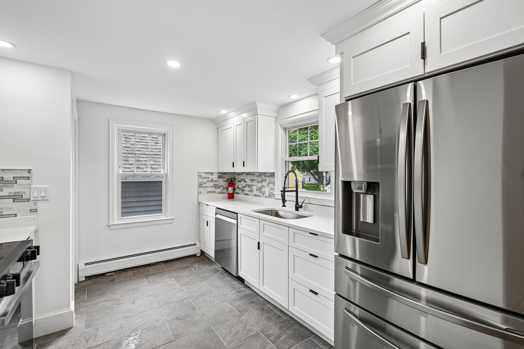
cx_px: 262
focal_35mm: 16
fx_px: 233
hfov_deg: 96.7
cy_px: 174
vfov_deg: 73.7
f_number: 8
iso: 400
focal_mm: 16
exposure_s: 1/40
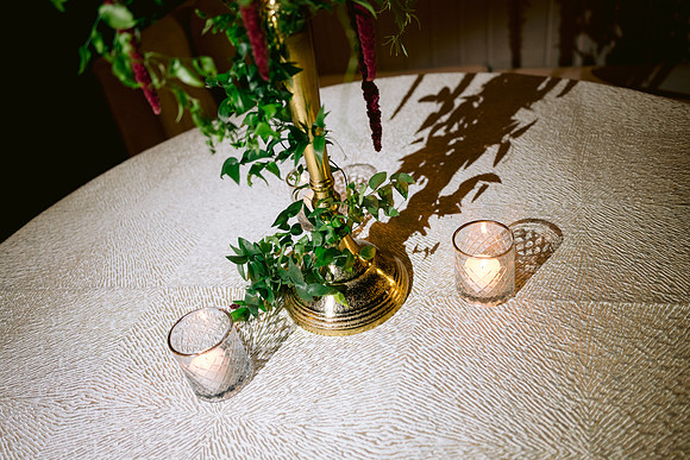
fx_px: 537
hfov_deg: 65.5
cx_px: 345
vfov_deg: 46.4
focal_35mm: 28
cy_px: 230
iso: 800
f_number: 2.8
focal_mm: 28
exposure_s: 1/80
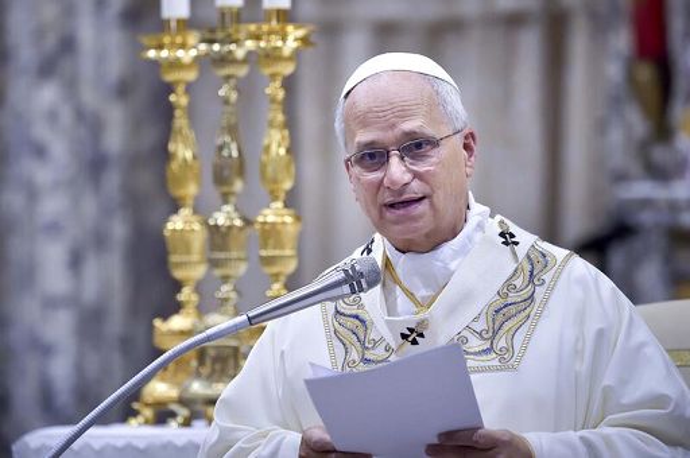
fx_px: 9571
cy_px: 229
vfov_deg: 2.7
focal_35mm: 500
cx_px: 345
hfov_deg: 4.1
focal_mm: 500
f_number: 5.6
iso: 4000
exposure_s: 1/250
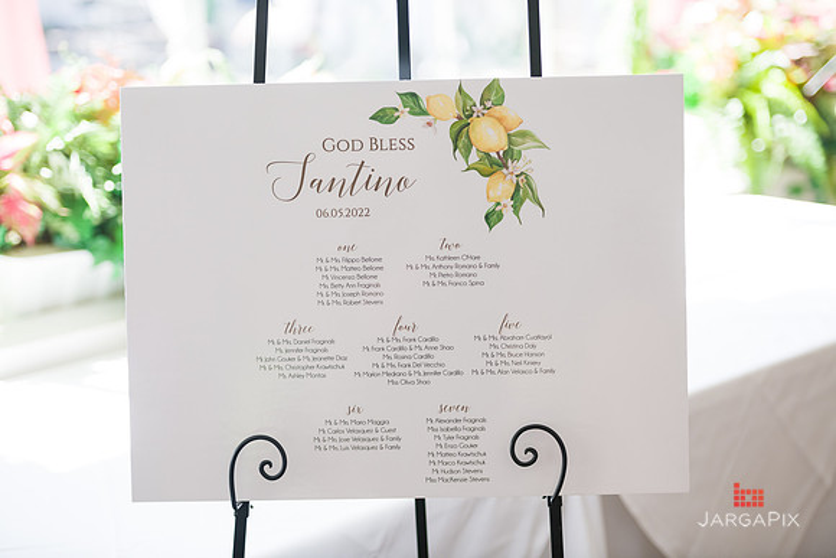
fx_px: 2207
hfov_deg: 21.5
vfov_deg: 14.4
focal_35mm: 95
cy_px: 279
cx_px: 418
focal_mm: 95
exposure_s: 1/500
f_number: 3.2
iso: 400
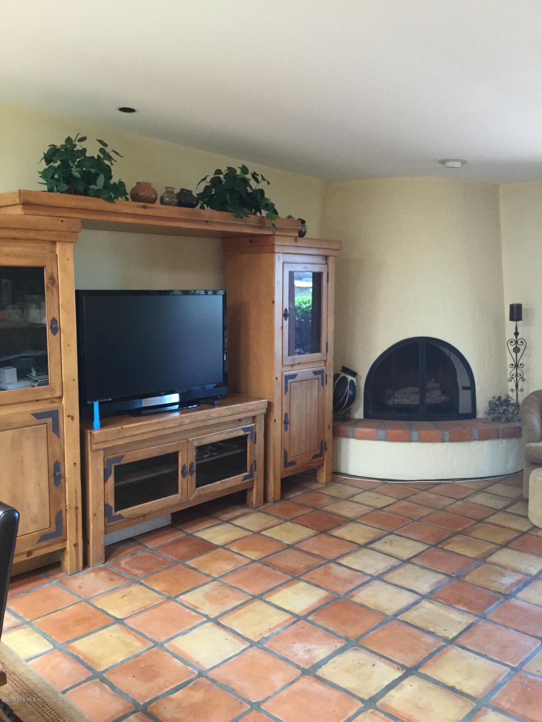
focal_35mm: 31
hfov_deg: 45.4
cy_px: 361
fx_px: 647
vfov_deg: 58.4
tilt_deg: -8.3
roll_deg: -0.7
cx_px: 271
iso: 125
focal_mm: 3.3
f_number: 2.4
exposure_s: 1/30
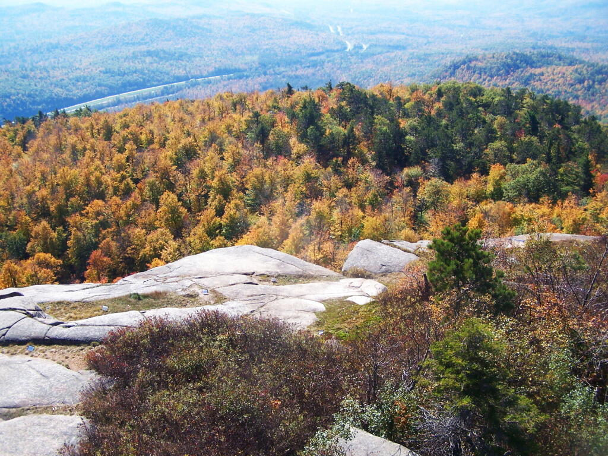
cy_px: 228
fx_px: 667
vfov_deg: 37.7
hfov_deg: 49.0
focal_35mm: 38
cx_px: 304
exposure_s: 1/800
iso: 80
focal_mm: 6.3
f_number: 2.8
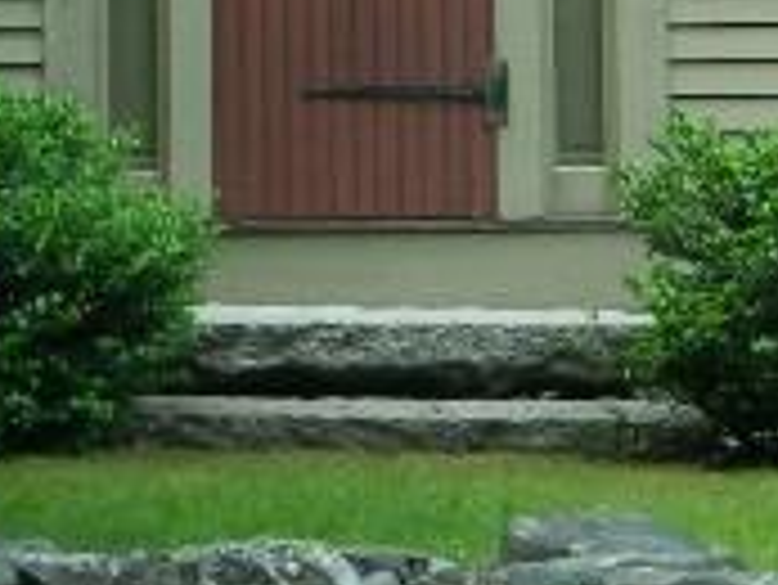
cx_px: 220
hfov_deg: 8.2
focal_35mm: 242
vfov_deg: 6.0
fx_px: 5443
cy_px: -580
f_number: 3.5
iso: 200
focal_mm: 7.3
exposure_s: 1/250
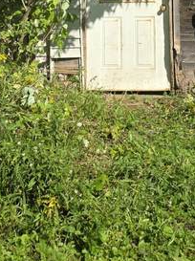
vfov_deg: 22.0
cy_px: -65
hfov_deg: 18.1
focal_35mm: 81
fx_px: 610
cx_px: 131
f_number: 1.7
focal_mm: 6.3
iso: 80
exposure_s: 1/5017
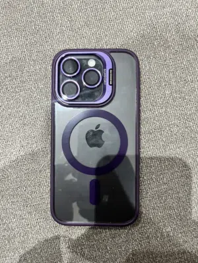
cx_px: 99
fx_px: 198
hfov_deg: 53.1
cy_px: 132
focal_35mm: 26
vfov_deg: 67.3
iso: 320
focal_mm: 5.1
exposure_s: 1/60
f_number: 1.6
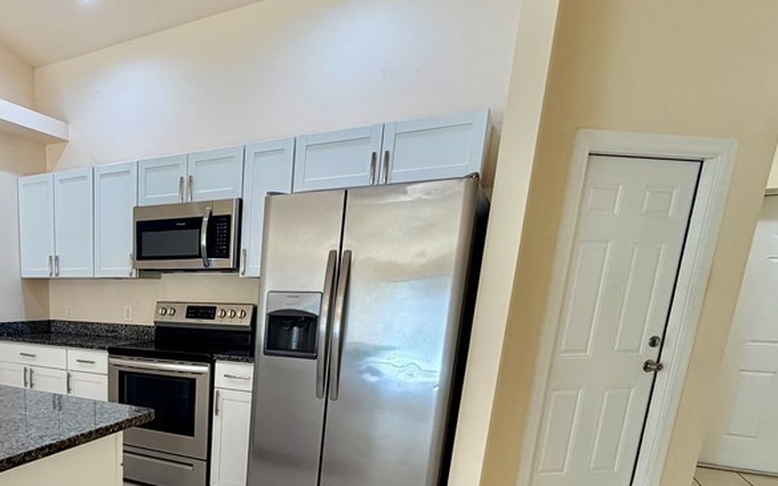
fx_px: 551
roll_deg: +0.0
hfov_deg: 63.6
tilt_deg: -12.8
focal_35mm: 26
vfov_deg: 44.5
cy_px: 410
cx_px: 143
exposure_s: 1/120
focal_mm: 2.22
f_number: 2.2
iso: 200
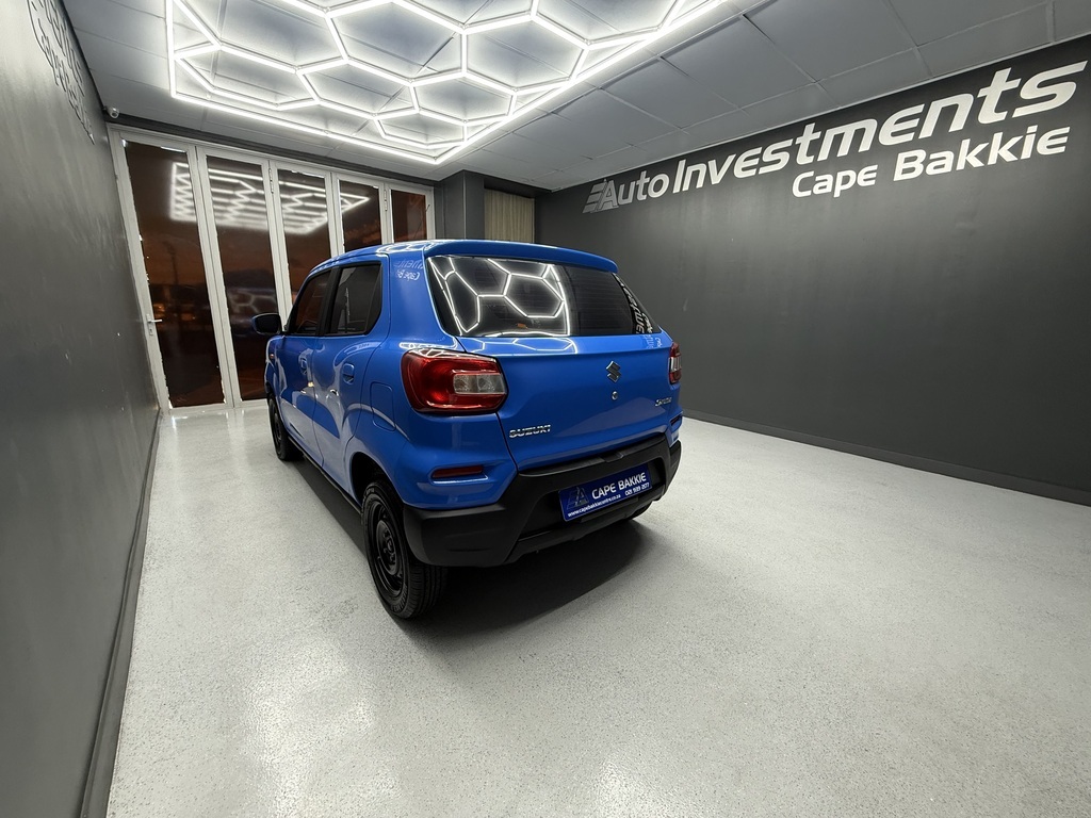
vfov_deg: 85.7
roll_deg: -1.2
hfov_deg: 102.1
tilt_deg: -12.5
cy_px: 409
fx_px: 441
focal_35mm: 14
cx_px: 546
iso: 200
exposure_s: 1/50
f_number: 2.2
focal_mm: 2.22
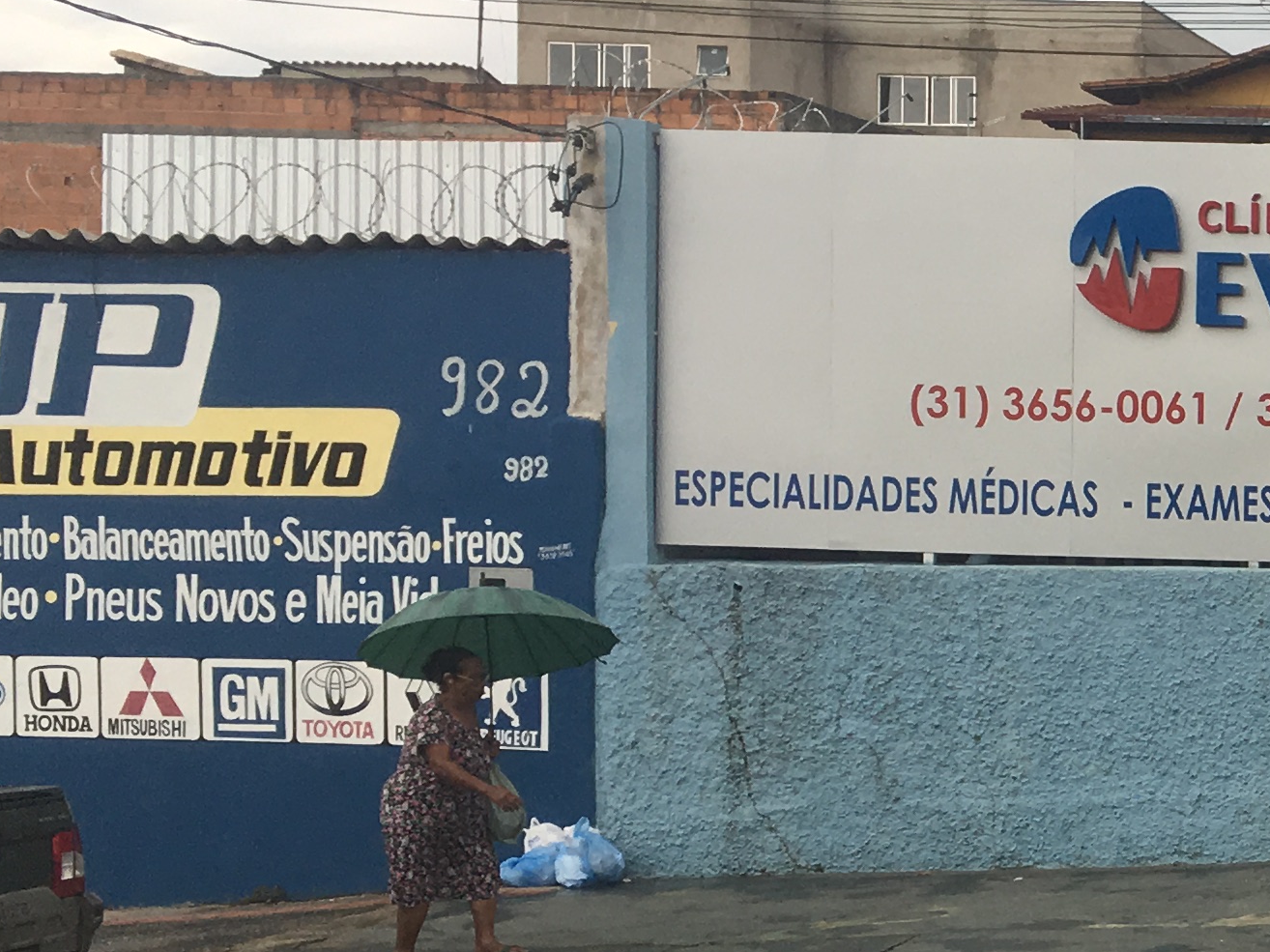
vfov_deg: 16.5
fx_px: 3265
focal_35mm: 89
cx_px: 1924
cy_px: 772
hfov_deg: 19.2
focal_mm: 4.15
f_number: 2.2
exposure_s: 1/353
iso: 25
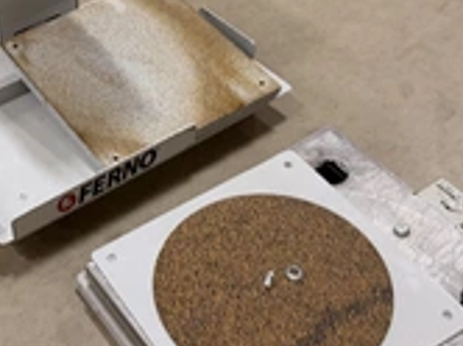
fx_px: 775
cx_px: 92
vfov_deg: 25.2
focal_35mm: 58
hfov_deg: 32.4
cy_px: 167
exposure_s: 1/60
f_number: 1.78
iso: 320
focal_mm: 6.76
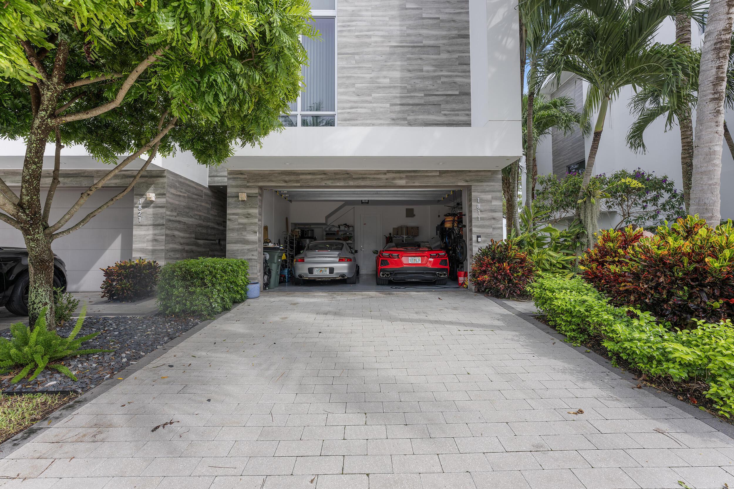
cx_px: 367
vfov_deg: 77.3
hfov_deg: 100.4
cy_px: 244
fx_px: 306
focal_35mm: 15
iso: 64
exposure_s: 1/25
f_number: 8
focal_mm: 15
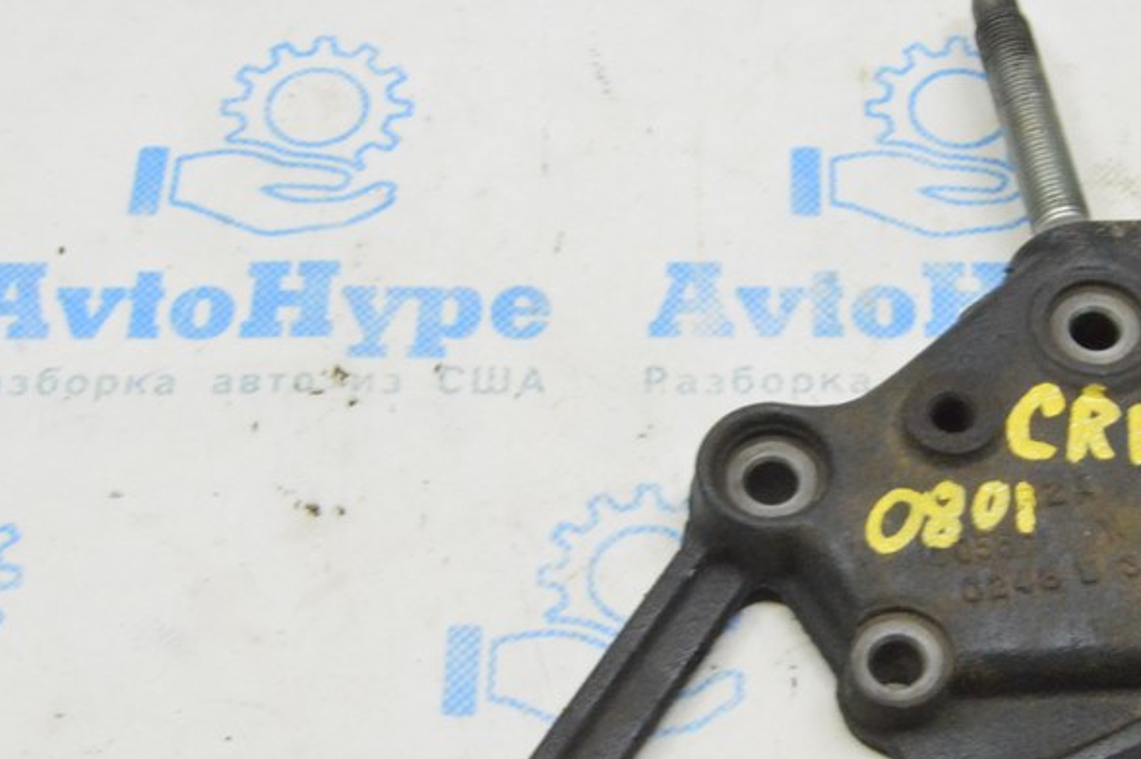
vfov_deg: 18.6
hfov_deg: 27.4
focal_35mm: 73
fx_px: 2312
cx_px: 833
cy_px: 439
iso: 6400
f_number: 20
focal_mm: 28
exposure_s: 1/15
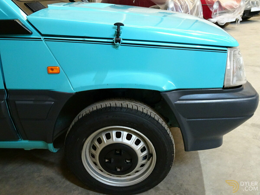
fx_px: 225
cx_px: 130
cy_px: 98
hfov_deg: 60.0
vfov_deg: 46.8
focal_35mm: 30
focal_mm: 5.09
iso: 800
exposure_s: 1/15
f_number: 3.5
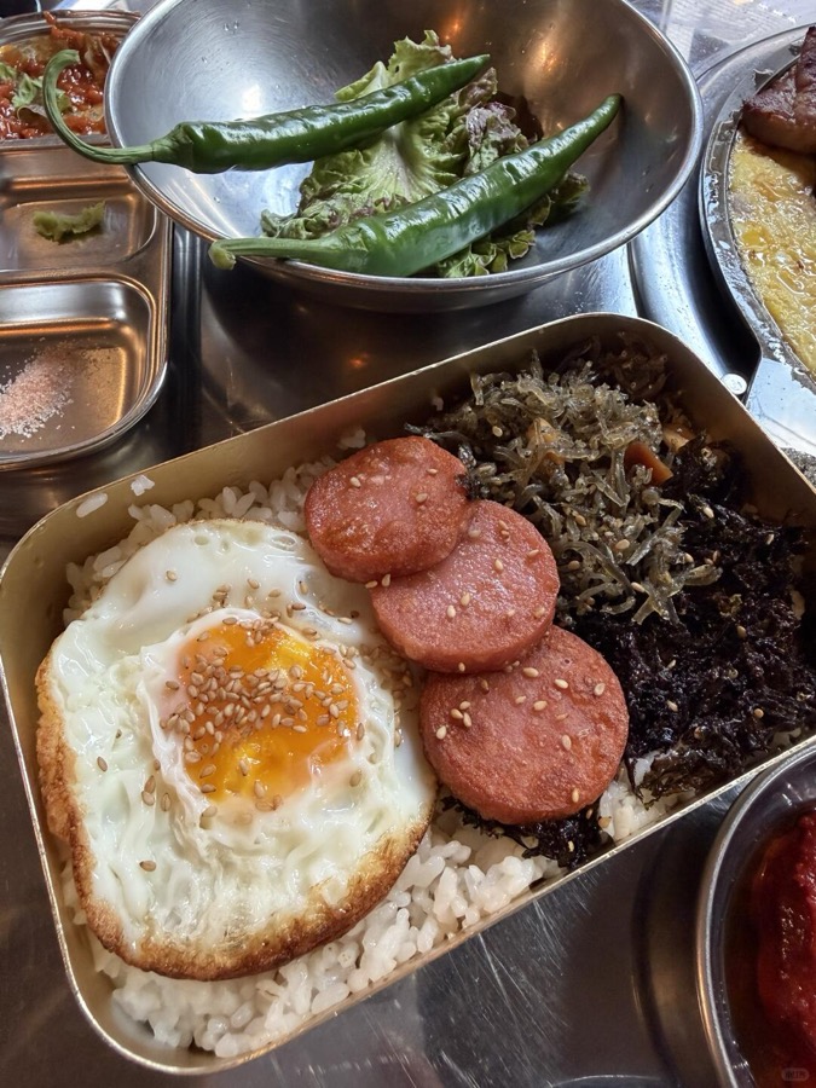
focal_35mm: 24
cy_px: 544
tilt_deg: -58.5
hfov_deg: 56.8
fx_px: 754
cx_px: 408
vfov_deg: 71.6
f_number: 2.2
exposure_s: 1/60
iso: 320
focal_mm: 2.22
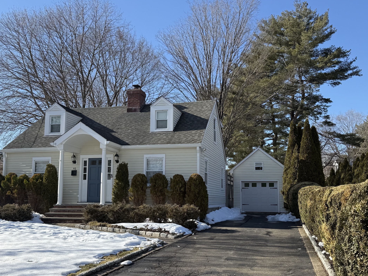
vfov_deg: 40.6
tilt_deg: +5.8
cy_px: 160
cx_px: 185
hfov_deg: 52.6
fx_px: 372
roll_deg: -0.6
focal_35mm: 35
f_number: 1.78
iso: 80
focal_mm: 6.76
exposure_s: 1/2907
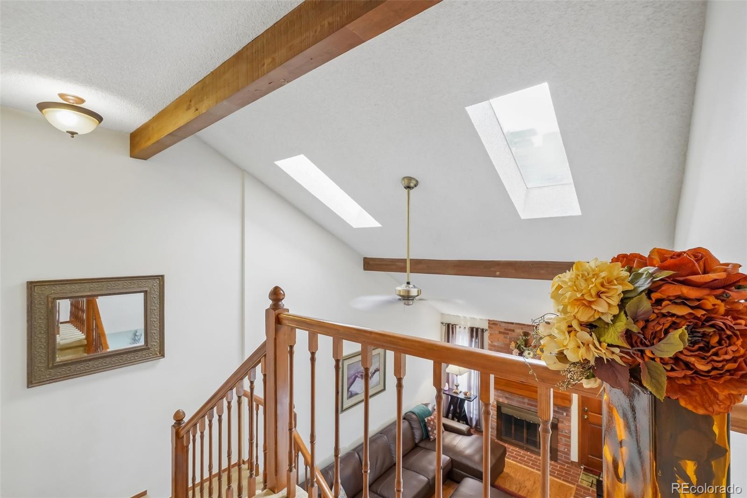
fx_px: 311
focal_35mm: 15
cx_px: 374
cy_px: 249
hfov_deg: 100.4
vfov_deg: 77.3
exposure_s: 1/3.33
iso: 800
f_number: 8
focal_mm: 10
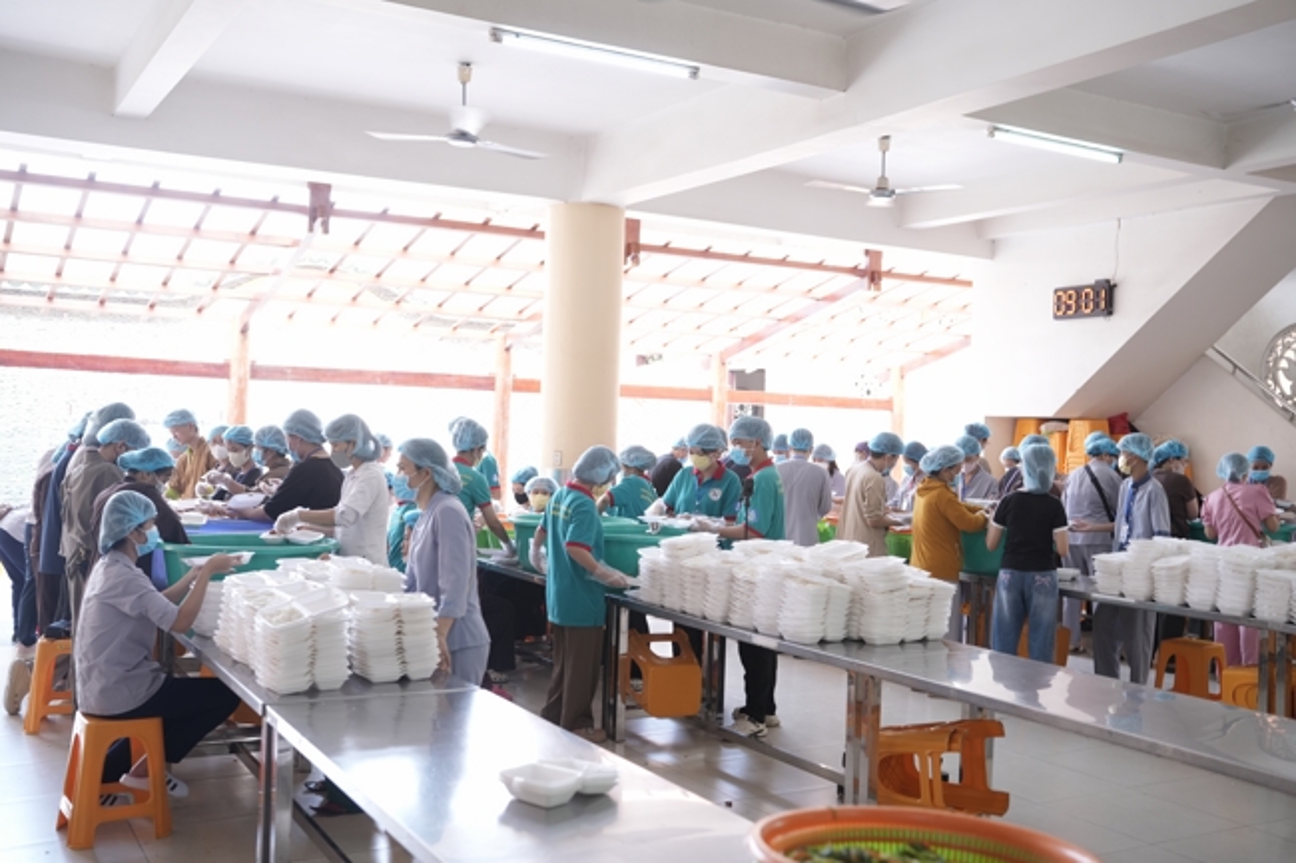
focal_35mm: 35
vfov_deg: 37.8
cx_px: 648
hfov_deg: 54.4
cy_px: 432
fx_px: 1260
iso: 640
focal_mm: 35
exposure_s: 1/100
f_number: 2.8
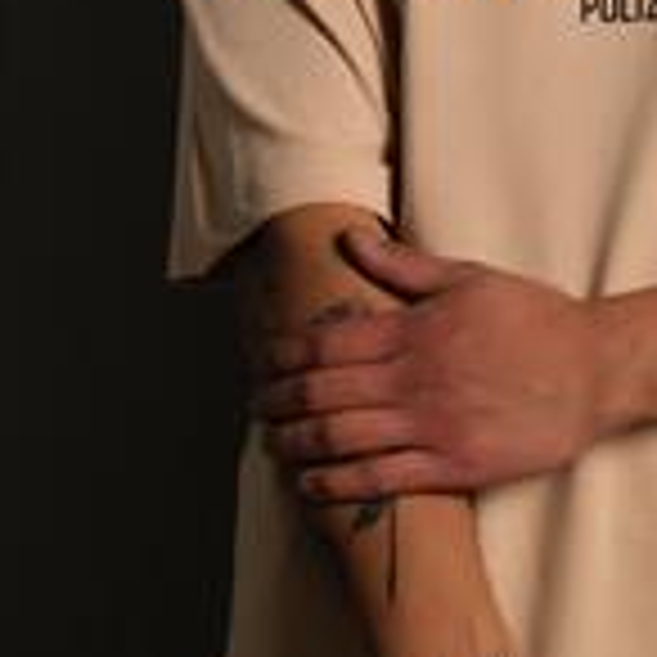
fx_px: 2555
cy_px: 25
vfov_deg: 14.5
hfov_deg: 14.5
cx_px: 608
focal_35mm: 119
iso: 160
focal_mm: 23.3
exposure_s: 1/160
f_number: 5
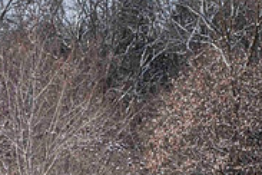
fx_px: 1841
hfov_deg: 8.1
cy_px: 268
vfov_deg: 5.4
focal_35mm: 253
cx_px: -6
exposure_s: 1/1000
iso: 640
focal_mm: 80
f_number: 16
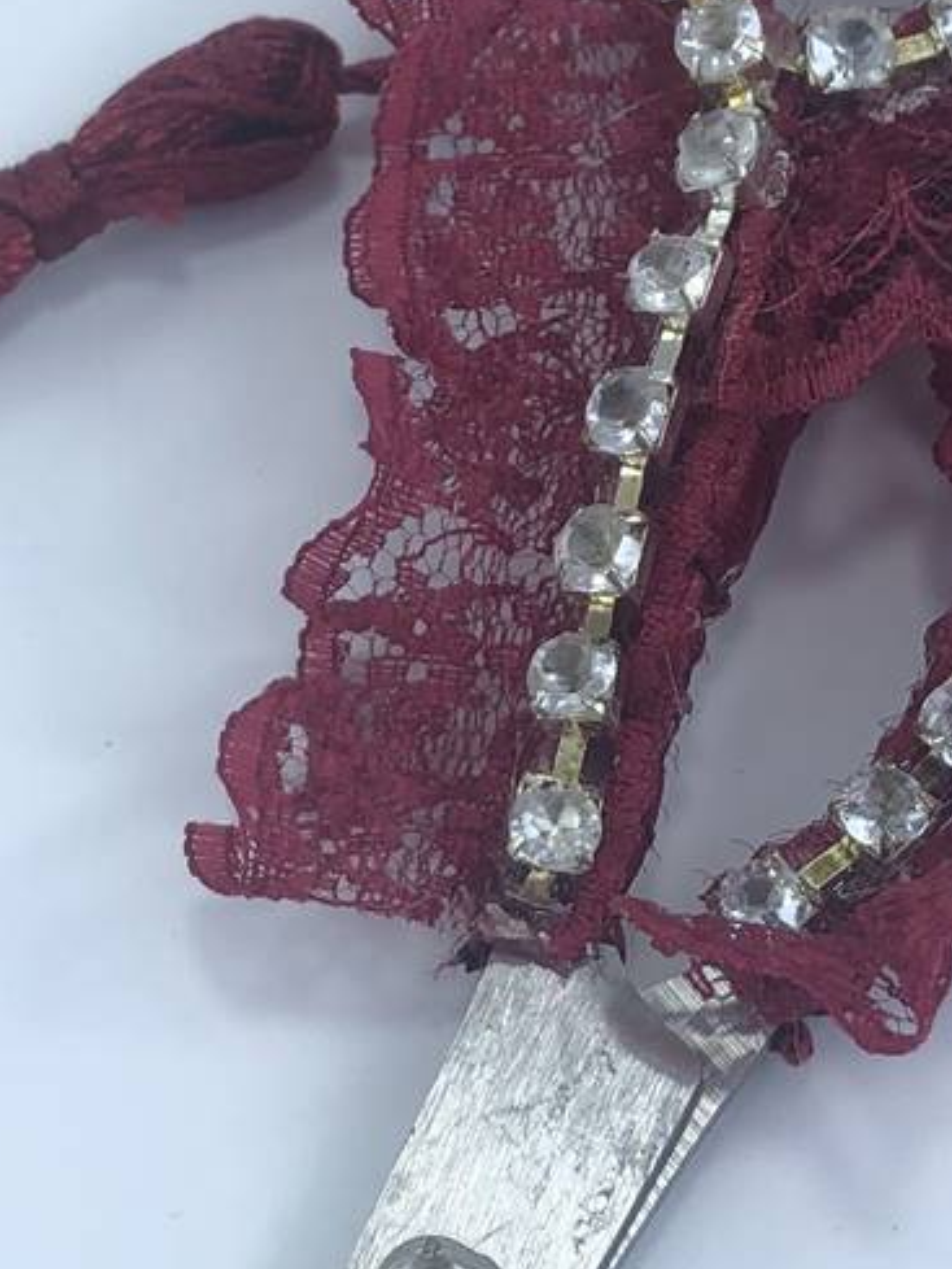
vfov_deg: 18.9
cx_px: 462
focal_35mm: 103
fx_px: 3775
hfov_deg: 14.4
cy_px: 971
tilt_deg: -65.3
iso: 20
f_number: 1.8
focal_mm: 3.99
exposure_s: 1/270
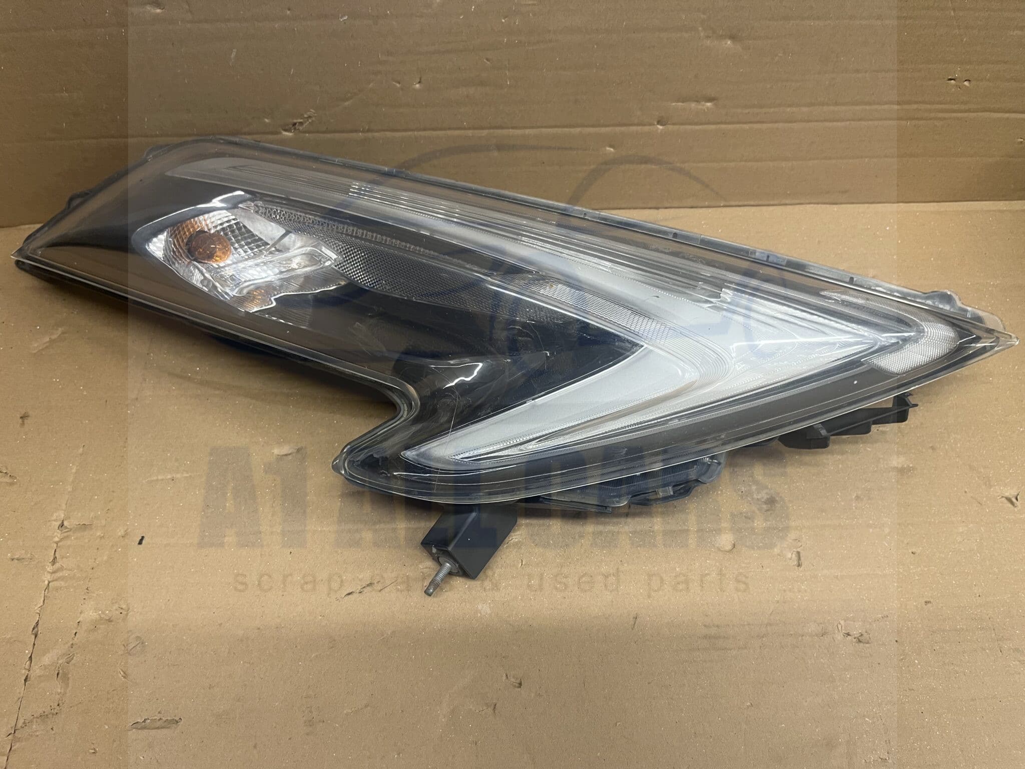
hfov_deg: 67.3
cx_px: 512
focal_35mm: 26
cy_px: 384
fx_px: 770
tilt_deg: -55.4
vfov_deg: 53.1
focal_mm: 5.1
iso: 125
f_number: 1.6
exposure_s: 1/50
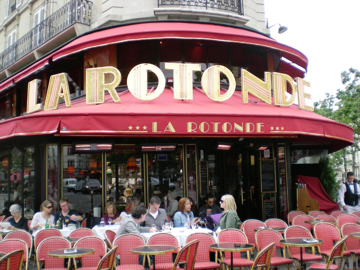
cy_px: 135
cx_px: 180
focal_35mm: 38
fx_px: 395
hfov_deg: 49.0
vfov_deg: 37.7
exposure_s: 1/163
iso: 50
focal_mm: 6.3
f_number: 3.1
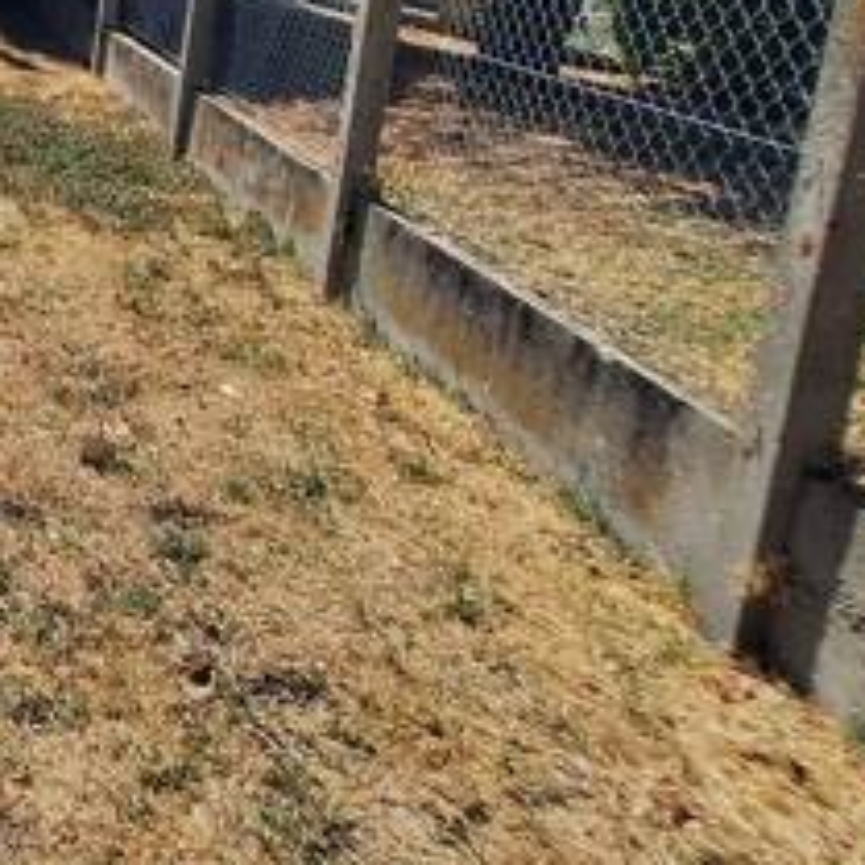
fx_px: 1244
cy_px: -70
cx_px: -600
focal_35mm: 44
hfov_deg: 23.9
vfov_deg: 33.7
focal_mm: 1.74
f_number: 2.2
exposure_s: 1/2053
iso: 40
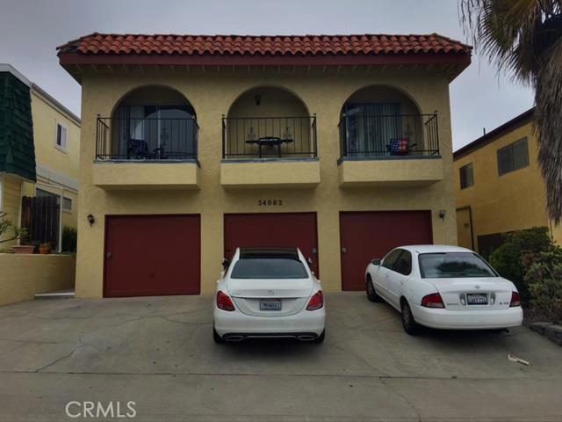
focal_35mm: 29
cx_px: 281
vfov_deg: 48.2
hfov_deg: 61.7
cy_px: 211
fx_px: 471
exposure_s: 1/6993
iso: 25
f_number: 2.2
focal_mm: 4.15
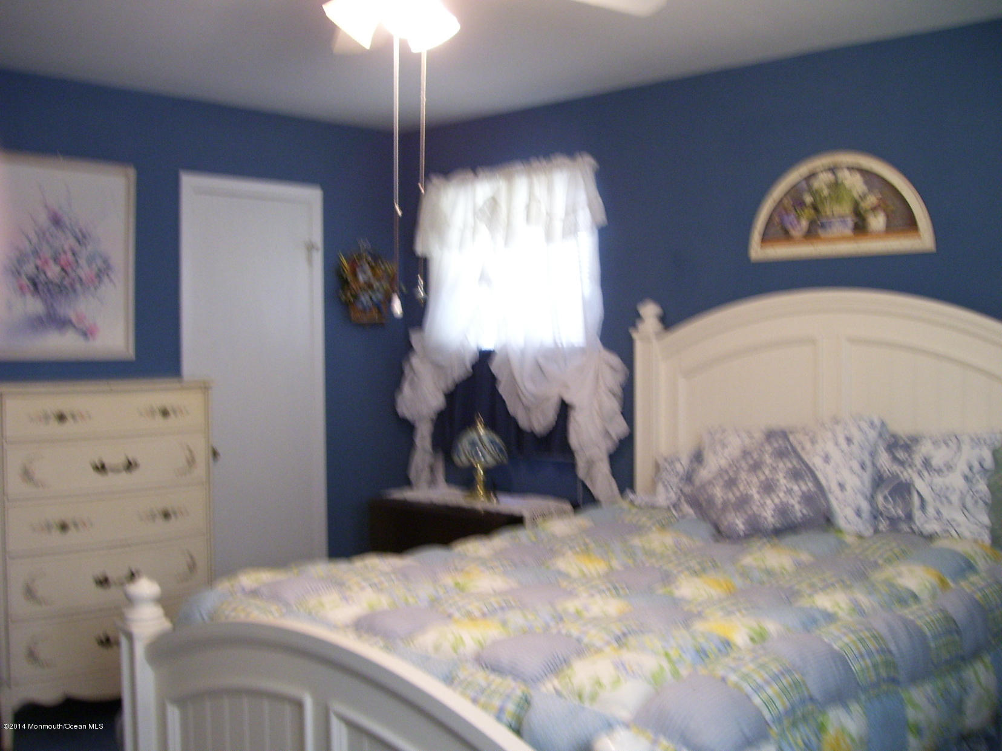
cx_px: 501
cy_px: 376
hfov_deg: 50.1
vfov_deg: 38.7
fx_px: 1071
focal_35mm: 37
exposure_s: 1/15
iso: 160
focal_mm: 6
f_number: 2.7
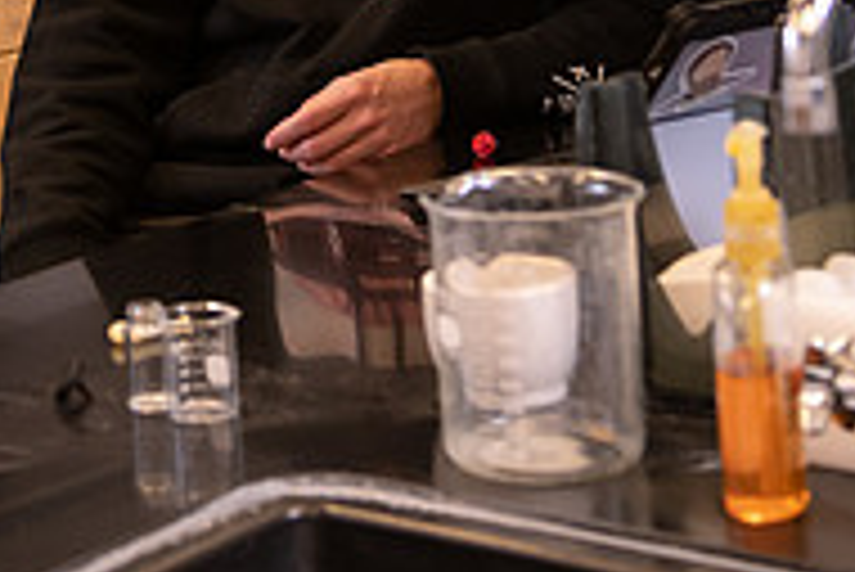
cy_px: -227
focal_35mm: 122
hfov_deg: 16.5
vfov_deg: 10.9
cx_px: 40
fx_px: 2900
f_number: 3.5
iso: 800
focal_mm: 40
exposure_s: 1/200
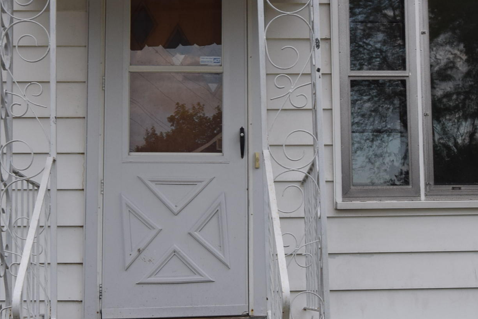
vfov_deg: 18.7
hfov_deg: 27.7
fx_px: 970
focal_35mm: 73
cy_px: 188
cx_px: 222
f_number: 7.1
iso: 400
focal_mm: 20
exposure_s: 1/200
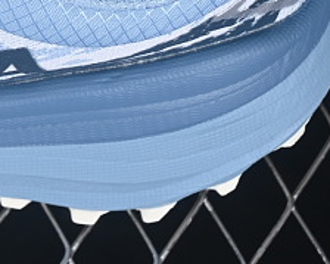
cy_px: -202
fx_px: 3319
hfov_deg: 5.6
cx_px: -214
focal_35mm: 340
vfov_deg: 4.5
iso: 160
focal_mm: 50
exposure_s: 1/80
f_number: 7.1
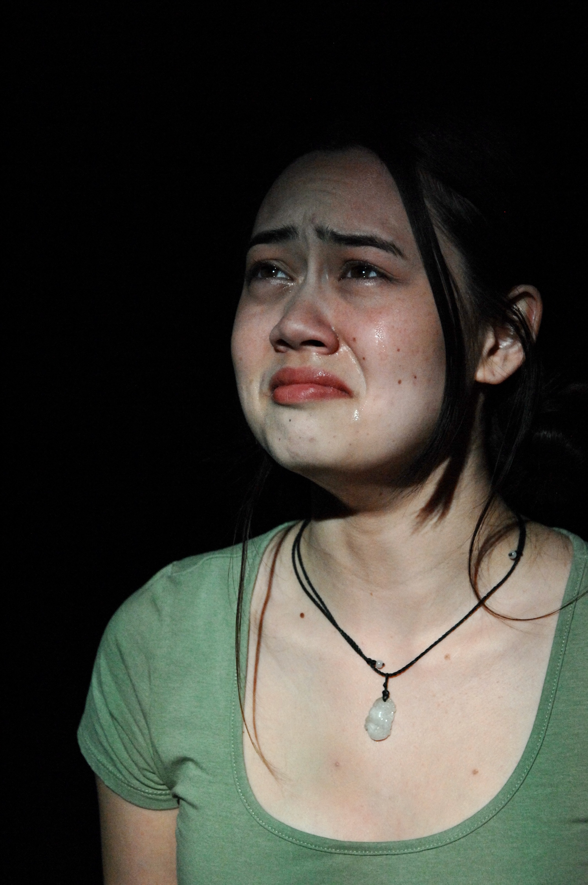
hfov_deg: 14.7
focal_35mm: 93
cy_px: 442
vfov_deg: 21.9
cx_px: 294
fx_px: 2284
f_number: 5.3
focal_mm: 62
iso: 800
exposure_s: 1/250
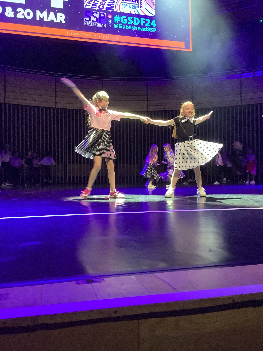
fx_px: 314
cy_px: 176
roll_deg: -0.5
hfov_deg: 45.4
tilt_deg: +2.3
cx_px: 132
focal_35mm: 31
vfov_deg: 58.4
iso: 400
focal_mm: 3.3
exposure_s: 1/50
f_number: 2.4
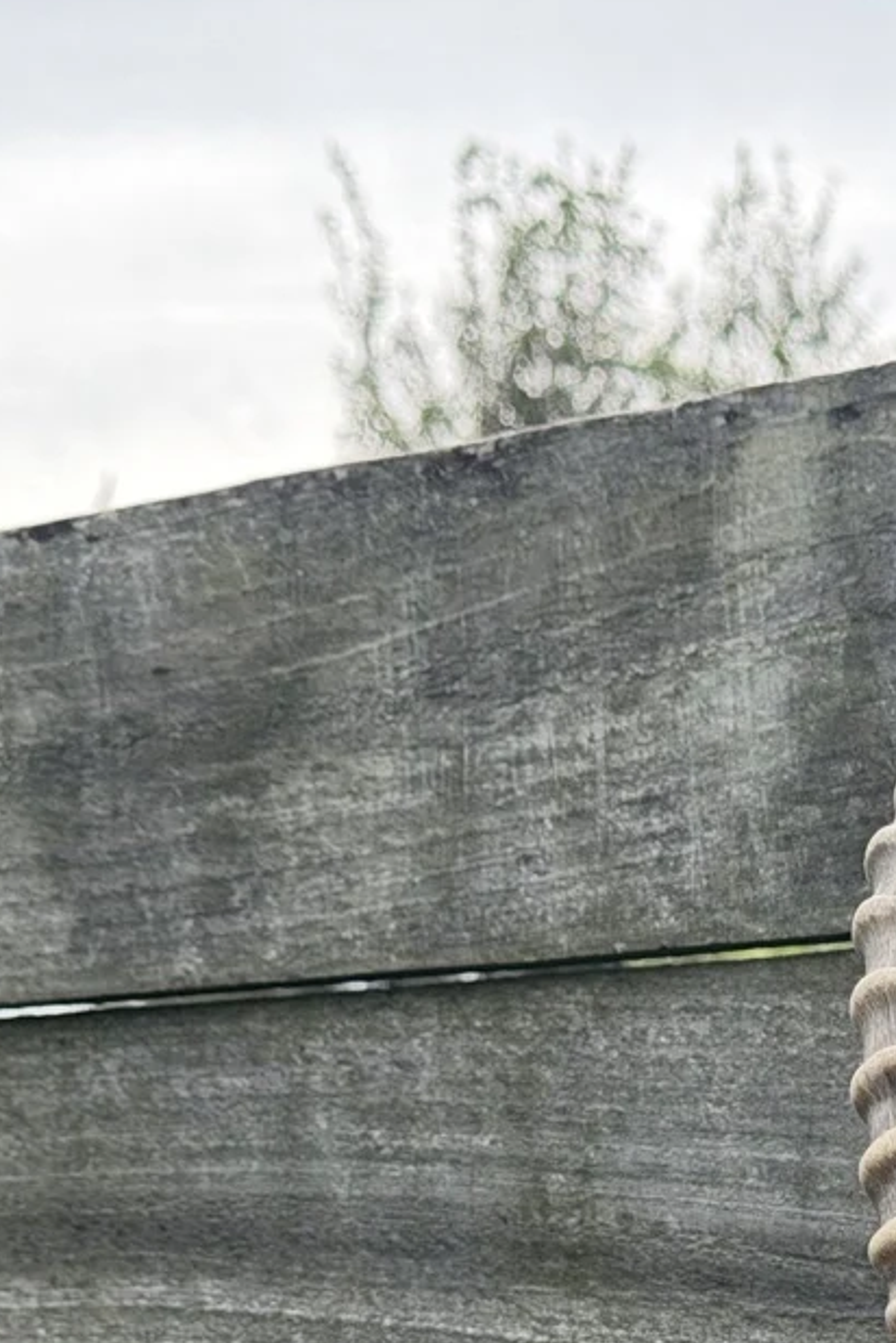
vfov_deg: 15.1
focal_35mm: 130
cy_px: 1680
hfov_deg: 10.3
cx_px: 1218
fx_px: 4853
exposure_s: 1/1543
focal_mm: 6.76
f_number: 1.78
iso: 100
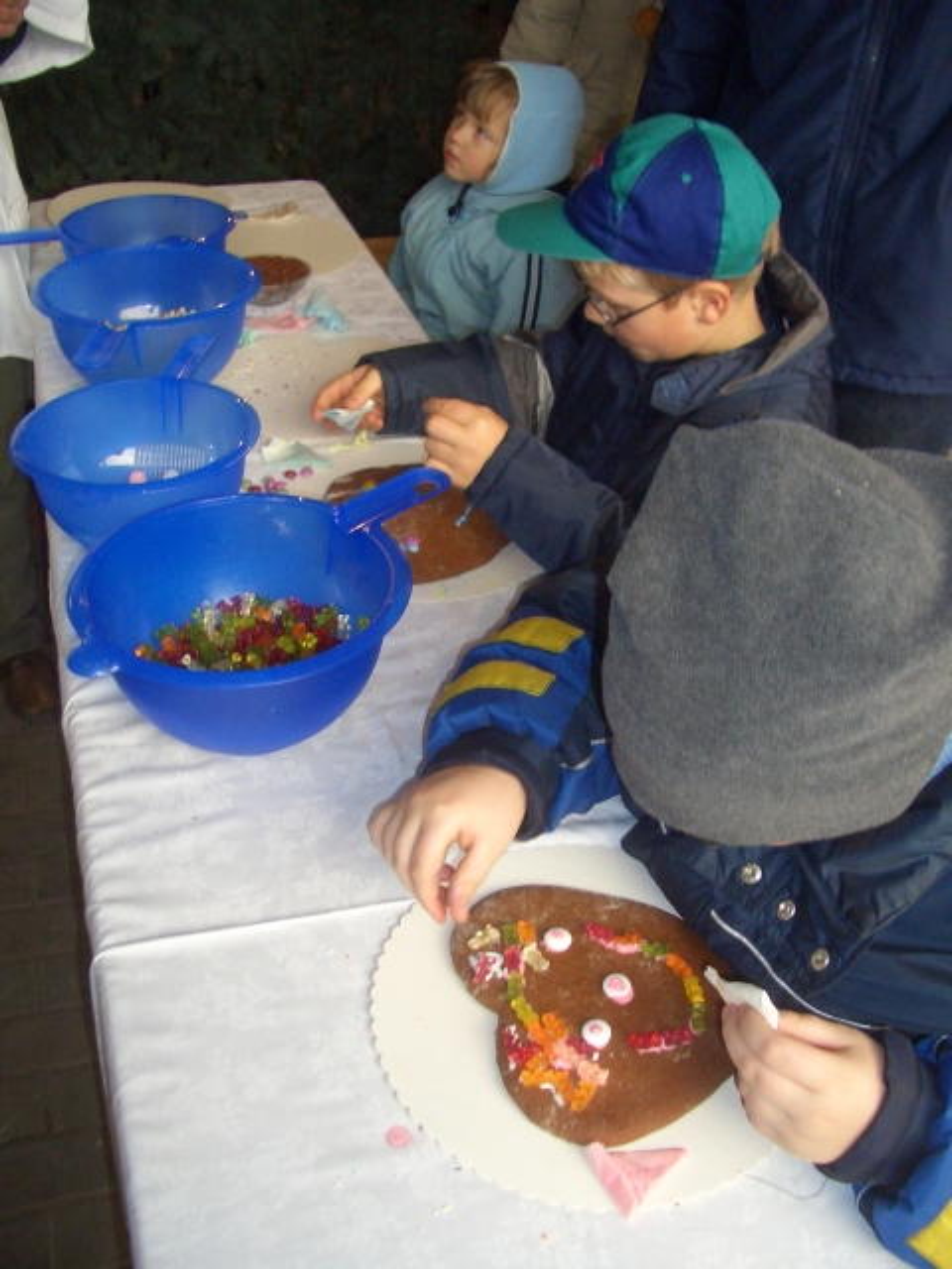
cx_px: 476
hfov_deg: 40.7
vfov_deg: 52.6
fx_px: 1283
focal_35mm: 35
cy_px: 634
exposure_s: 1/40
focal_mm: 5.8
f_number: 2.6
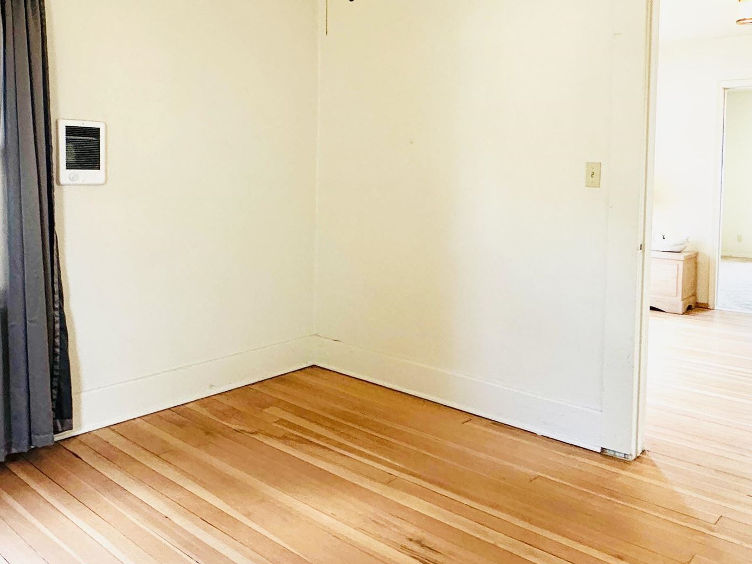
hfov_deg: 58.3
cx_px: 371
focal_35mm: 31
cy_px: 204
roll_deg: -0.7
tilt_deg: -3.3
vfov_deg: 45.0
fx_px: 674
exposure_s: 1/120
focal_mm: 2.22
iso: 64
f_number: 2.2
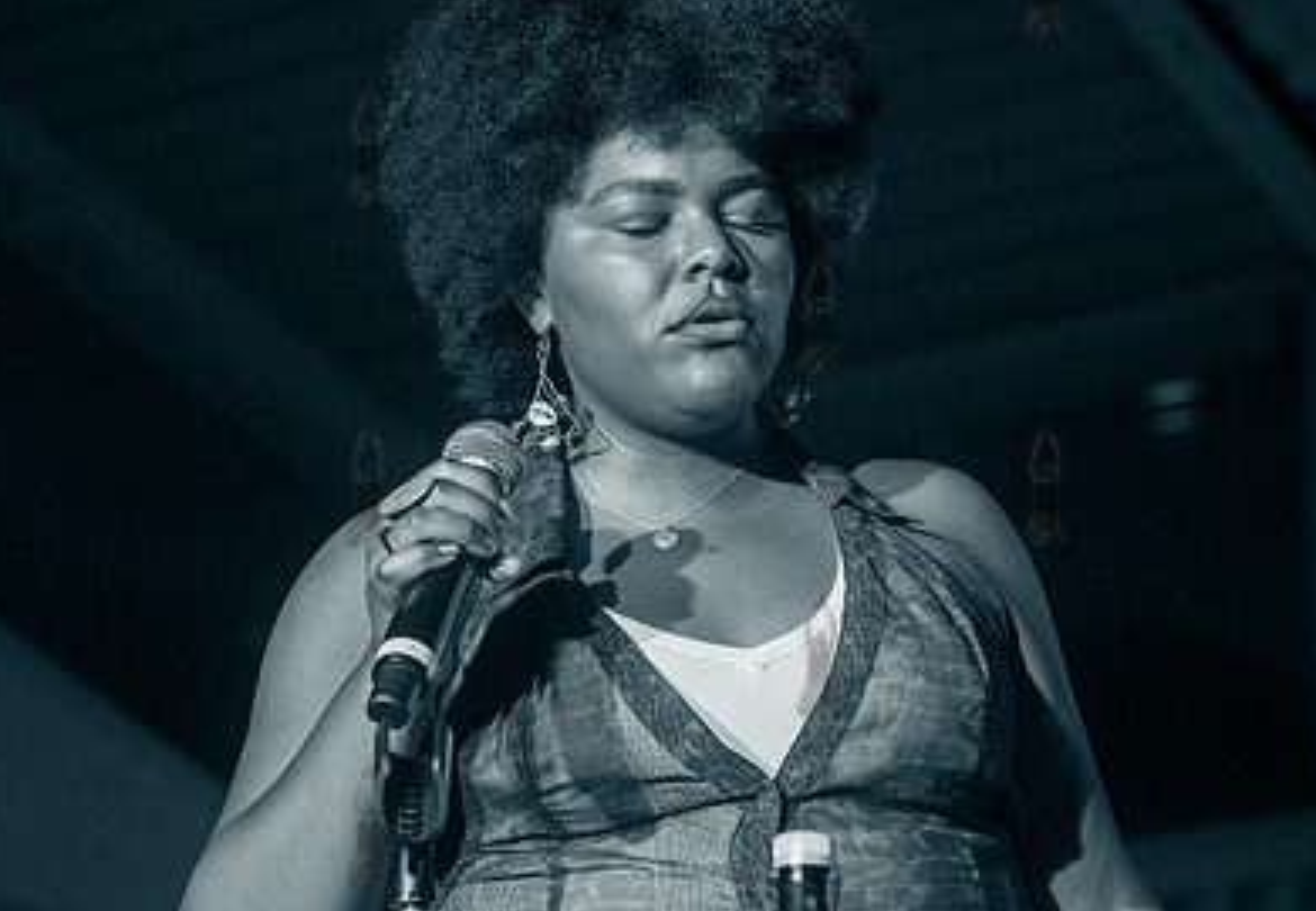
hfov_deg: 15.1
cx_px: 236
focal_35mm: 133
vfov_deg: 10.6
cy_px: 498
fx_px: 4920
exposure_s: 1/500
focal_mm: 80
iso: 6400
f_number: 4.5
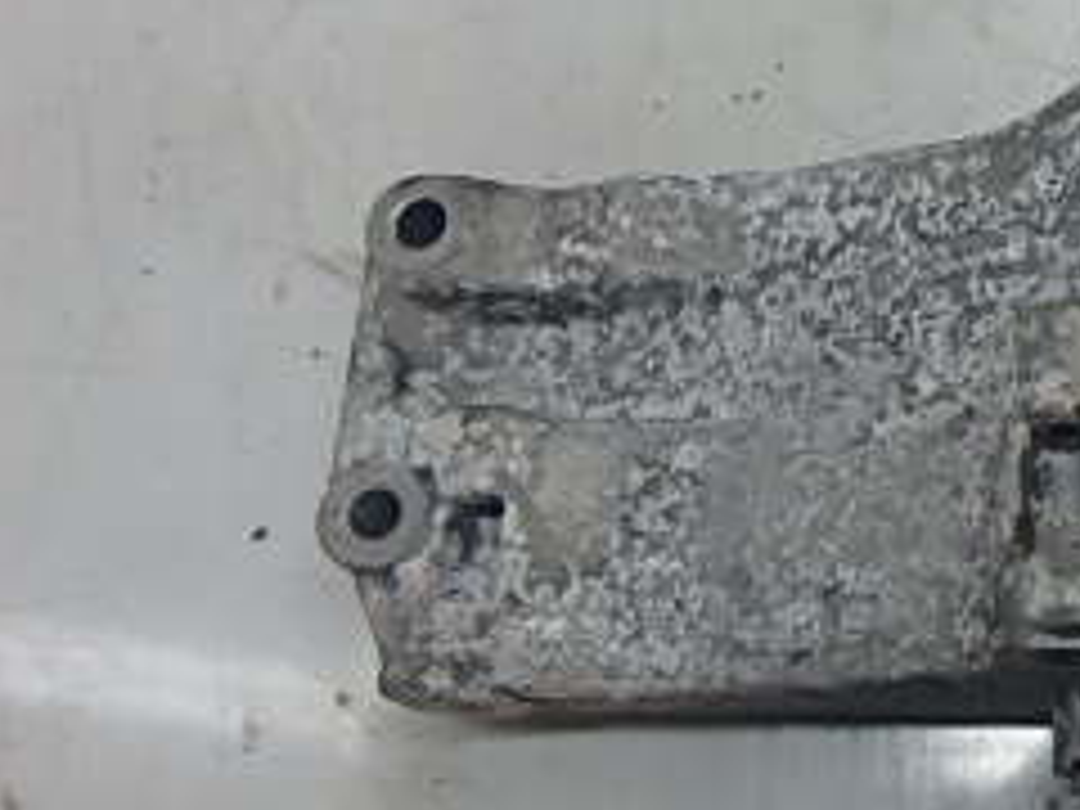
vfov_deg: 26.1
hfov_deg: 30.0
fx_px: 1747
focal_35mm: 56
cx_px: 1251
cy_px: 418
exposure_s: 1/40
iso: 200
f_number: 3.5
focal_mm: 3.7
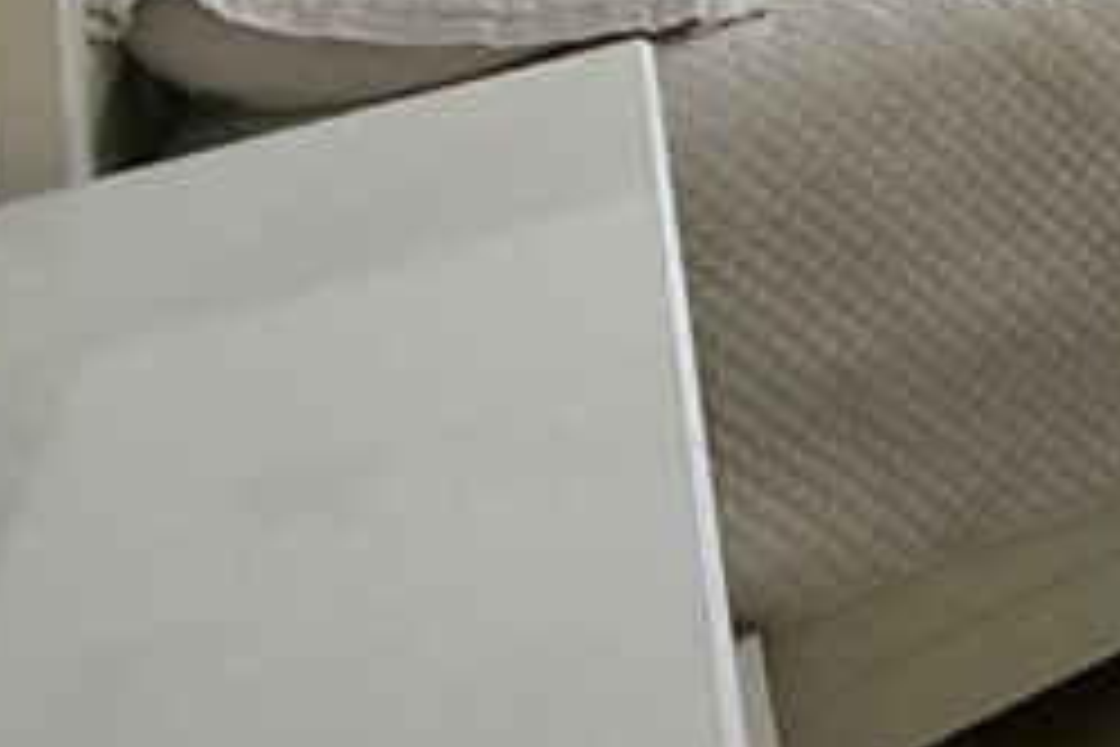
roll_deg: +2.4
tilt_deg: -2.8
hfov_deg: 23.0
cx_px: 1880
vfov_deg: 16.6
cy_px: -783
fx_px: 1867
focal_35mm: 60
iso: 400
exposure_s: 1/60
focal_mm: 2.22
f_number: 2.2
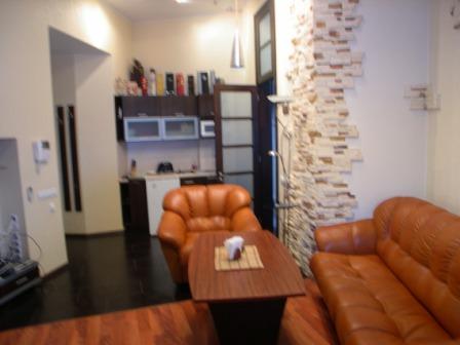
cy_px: 172
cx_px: 230
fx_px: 505
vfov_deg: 37.7
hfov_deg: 49.0
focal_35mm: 38
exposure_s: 1/4.9
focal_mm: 8
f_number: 2.8
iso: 110
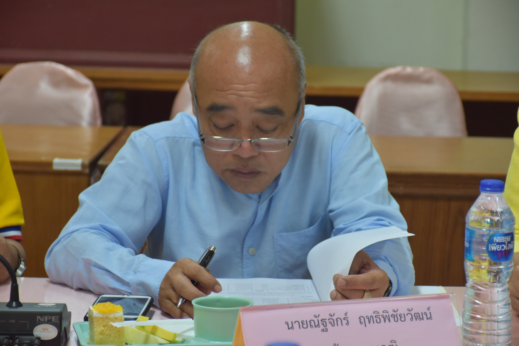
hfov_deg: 15.2
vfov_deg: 10.2
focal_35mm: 135
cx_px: 260
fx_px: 1946
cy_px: 173
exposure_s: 1/60
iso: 800
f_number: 5.3
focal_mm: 90
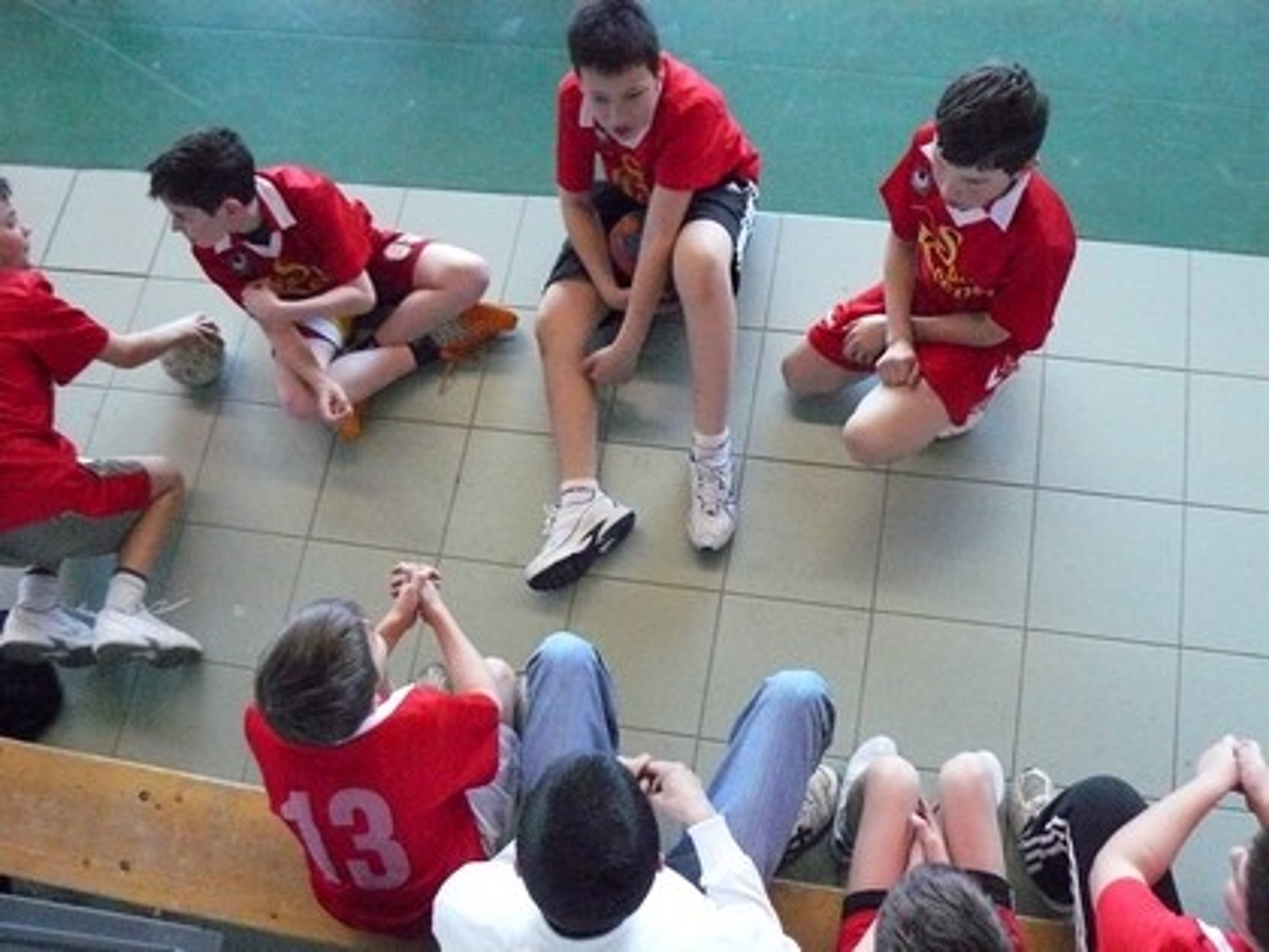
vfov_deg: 39.7
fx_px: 1320
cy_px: 476
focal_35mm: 36
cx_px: 634
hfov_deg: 51.4
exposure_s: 1/100
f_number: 2.8
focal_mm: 6
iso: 1250
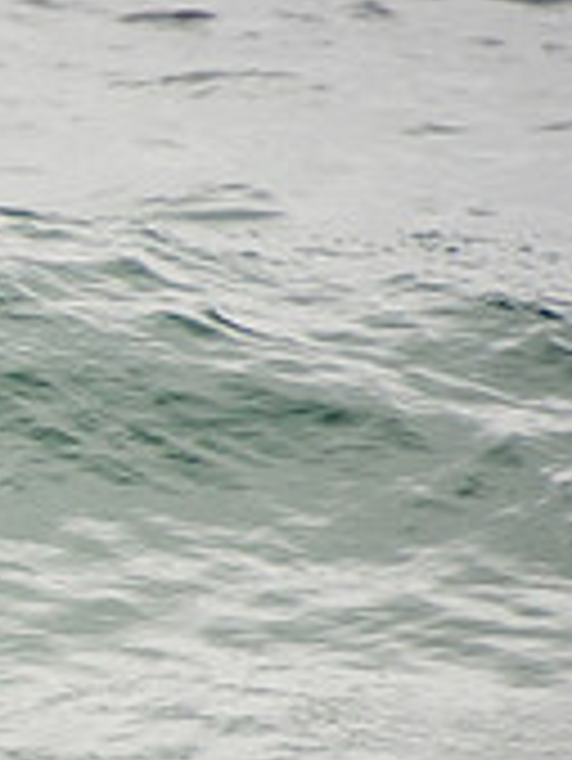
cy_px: 614
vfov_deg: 1.0
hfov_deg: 0.8
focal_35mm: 1980
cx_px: -604
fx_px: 43569
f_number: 5.6
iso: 280
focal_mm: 400
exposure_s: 1/1250
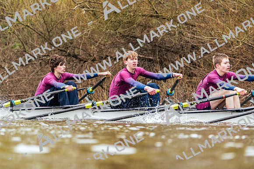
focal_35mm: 335
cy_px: 84
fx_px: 2364
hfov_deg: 6.2
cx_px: 127
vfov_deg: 4.1
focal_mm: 335
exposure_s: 1/2000
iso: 3200
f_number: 6.3
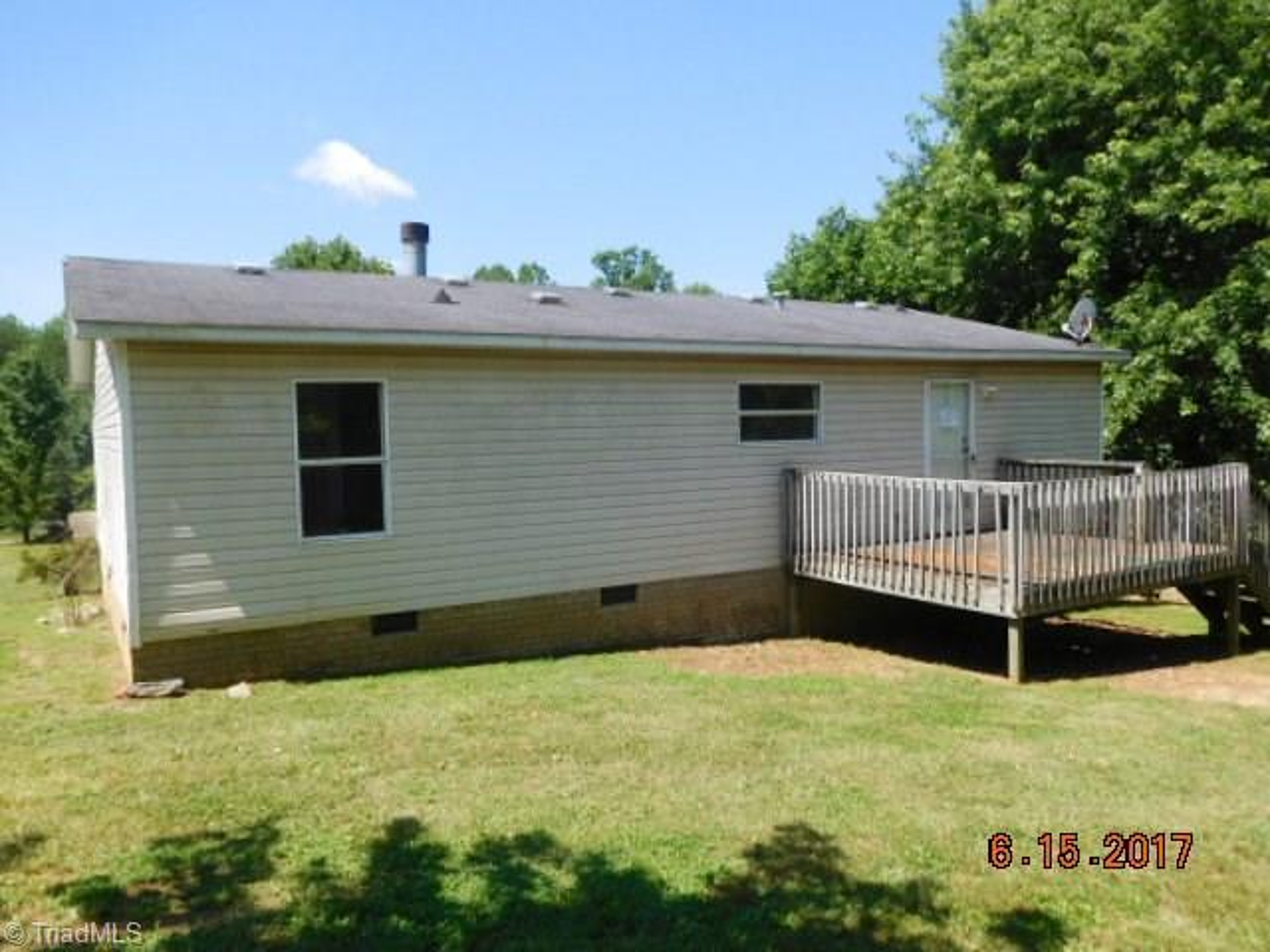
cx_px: 635
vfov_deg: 54.9
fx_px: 917
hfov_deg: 69.4
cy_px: 476
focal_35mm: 25
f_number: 3.4
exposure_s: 1/800
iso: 125
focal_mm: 4.5
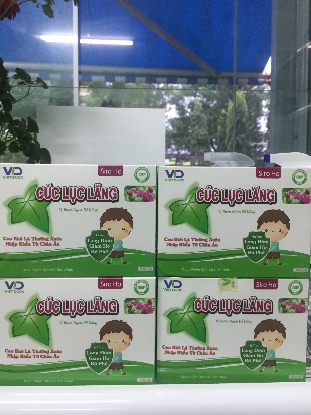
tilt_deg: -2.7
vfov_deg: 61.7
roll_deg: +0.3
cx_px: 156
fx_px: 347
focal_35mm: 29
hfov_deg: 48.2
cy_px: 208
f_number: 2.2
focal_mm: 4.15
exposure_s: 1/33
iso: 200
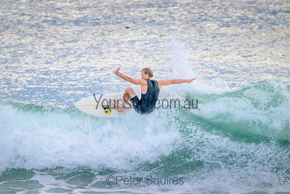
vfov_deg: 1.7
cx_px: 145
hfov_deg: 2.6
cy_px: 97
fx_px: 6446
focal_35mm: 800
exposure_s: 1/800
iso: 18000
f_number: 11
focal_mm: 800
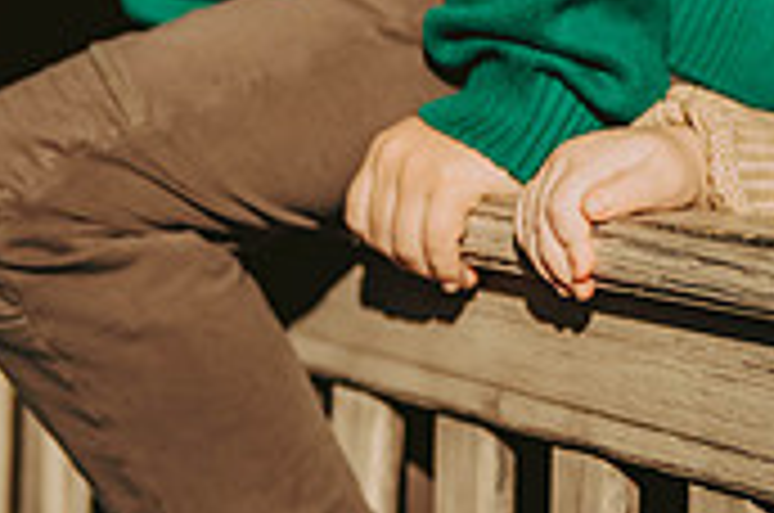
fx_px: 3627
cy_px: -232
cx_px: 932
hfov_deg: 11.9
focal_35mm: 169
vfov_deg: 7.9
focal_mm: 50
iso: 1250
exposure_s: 1/4000
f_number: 2.8
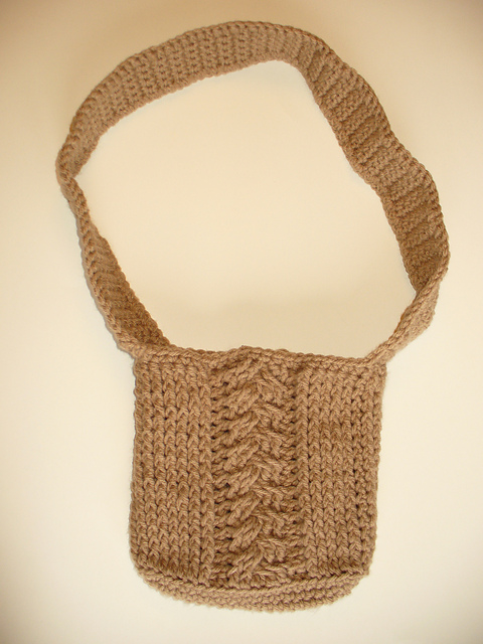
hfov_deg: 38.7
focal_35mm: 37
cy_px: 322
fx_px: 688
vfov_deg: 50.1
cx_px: 242
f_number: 2.8
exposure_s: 1/60
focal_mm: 6.1
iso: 80
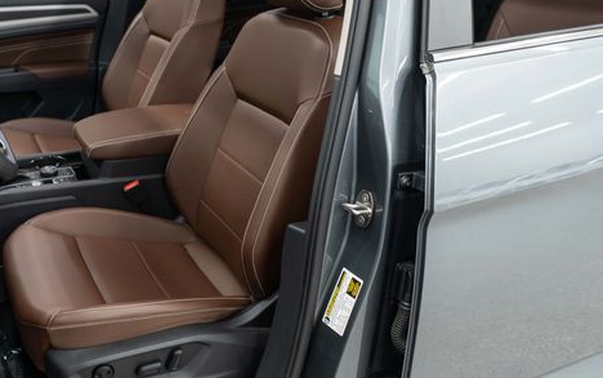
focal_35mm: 39
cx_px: 198
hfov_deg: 49.4
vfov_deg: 32.6
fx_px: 641
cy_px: 135
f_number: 3.2
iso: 500
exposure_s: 1/40
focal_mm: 28
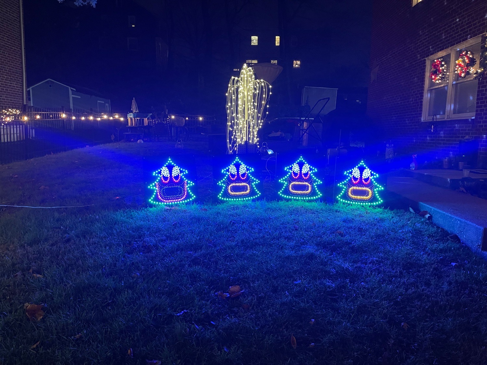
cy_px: 182
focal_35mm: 26
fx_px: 366
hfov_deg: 67.3
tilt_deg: -8.5
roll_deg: -1.0
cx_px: 244
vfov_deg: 53.1
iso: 500
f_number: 1.6
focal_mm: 5.1
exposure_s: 1/30
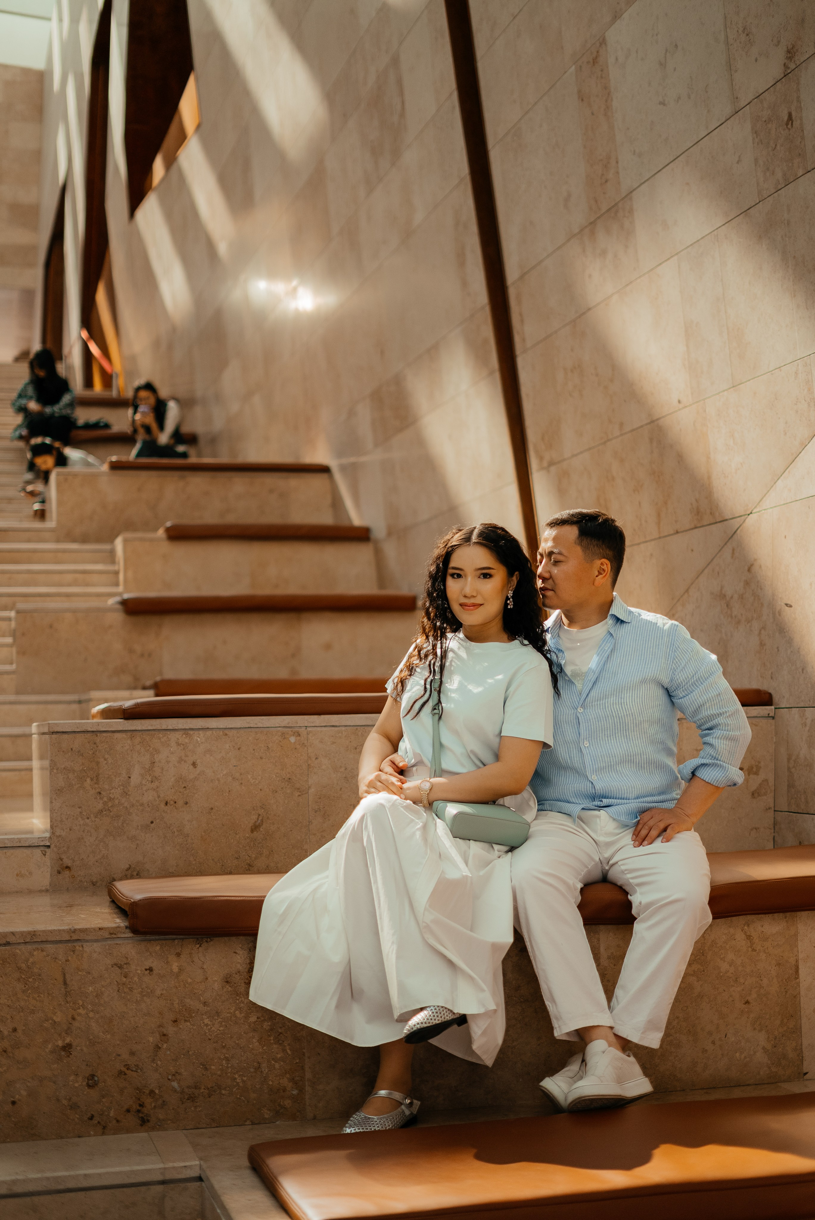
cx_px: 408
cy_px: 610
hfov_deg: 27.0
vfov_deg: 39.6
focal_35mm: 50
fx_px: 1696
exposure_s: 1/2000
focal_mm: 50
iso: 500
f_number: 1.8
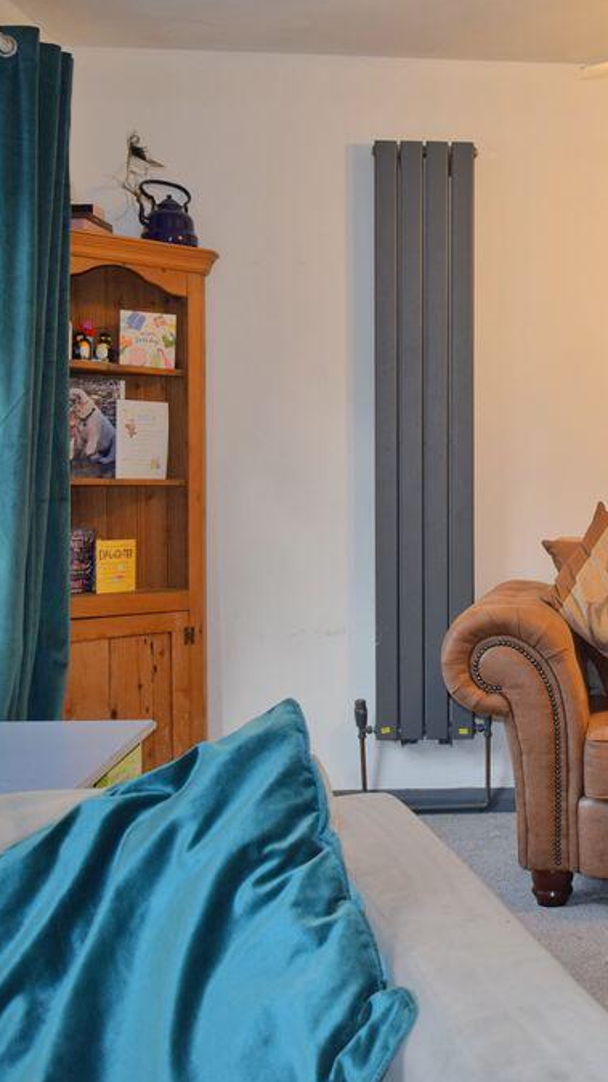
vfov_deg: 47.4
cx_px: 690
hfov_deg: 25.4
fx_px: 1233
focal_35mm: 43
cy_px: 540
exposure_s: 1/80
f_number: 4.5
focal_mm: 18
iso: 800
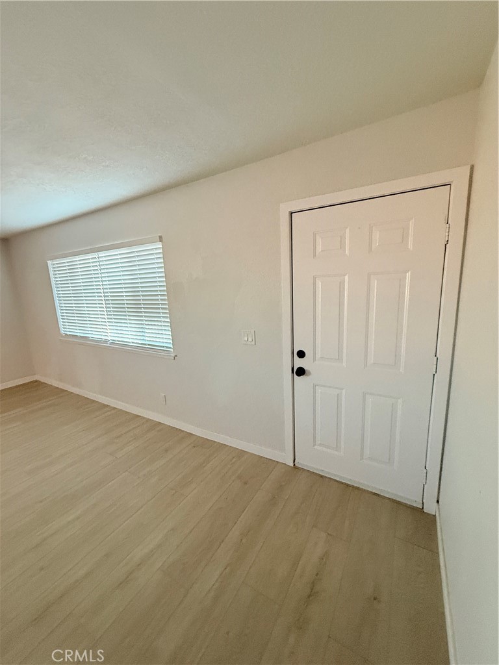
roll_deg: +2.5
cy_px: 332
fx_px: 269
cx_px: 250
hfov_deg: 85.7
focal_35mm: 14
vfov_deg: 102.1
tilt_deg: -9.4
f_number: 2.2
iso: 500
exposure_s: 1/60
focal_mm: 2.22
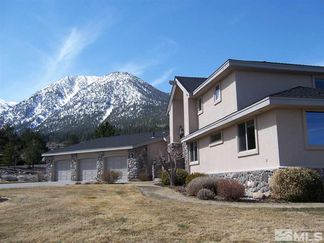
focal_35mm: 33
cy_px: 122
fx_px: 309
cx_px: 162
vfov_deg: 42.9
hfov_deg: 55.4
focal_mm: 5.5
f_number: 3.4
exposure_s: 1/750
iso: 80
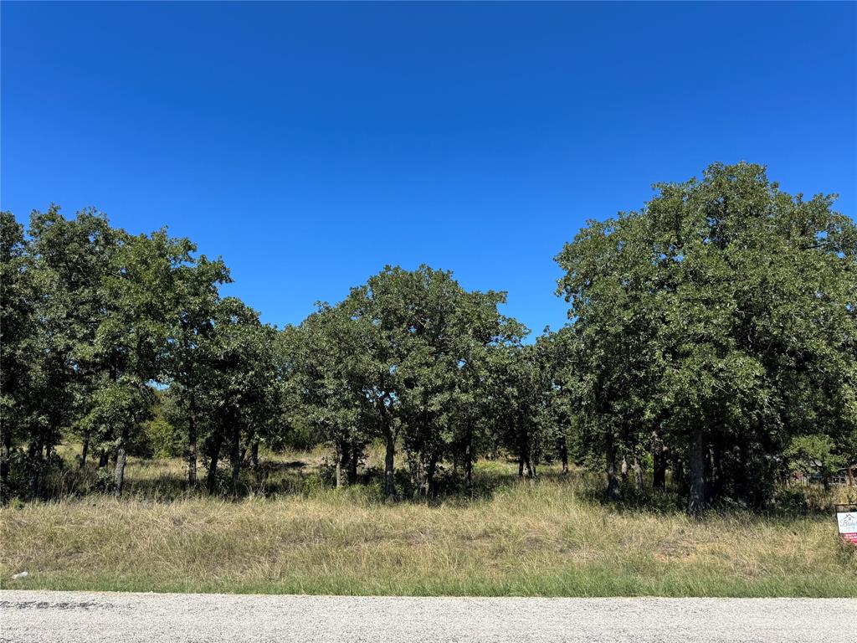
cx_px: 428
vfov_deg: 56.8
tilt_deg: +14.6
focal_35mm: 24
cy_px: 322
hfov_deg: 71.6
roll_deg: -0.5
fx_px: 594
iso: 80
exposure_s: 1/3096
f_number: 1.78
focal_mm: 6.76
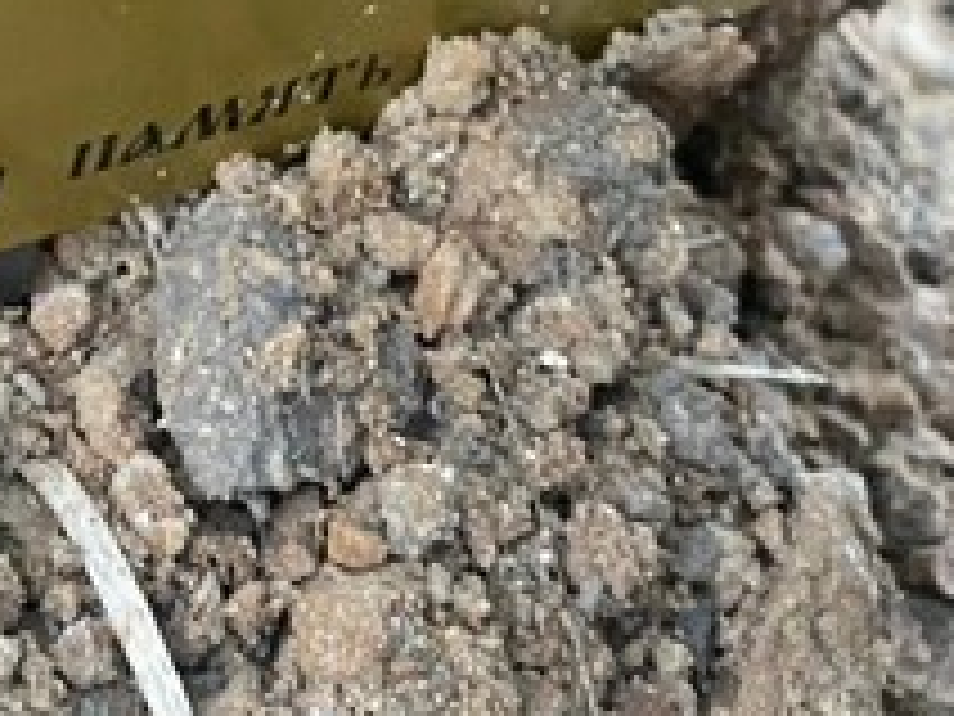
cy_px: -203
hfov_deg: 19.0
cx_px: -166
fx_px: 2701
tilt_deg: -42.1
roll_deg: -11.5
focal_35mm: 98
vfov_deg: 14.5
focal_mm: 4.25
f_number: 1.8
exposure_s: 1/60
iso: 400
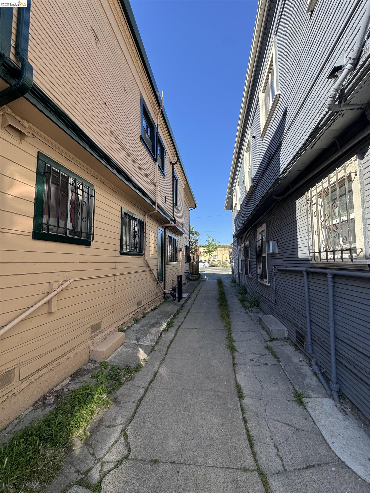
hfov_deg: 85.7
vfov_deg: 102.1
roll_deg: +1.3
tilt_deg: +4.0
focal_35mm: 14
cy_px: 246
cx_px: 185
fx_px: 200
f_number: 2.2
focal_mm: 2.22
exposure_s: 1/525
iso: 40
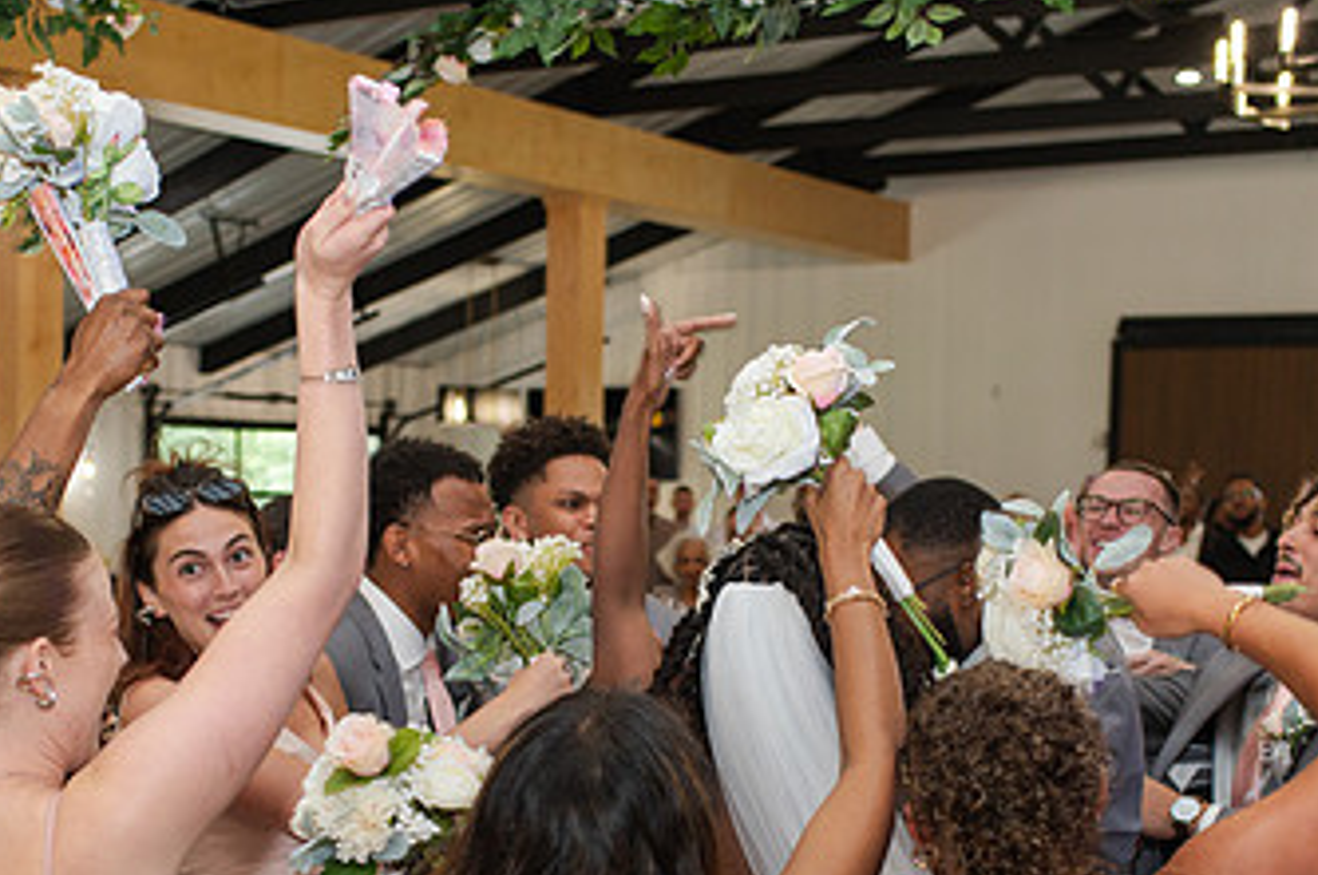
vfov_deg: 21.9
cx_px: 522
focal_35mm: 61
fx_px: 2230
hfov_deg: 32.8
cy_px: 705
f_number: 3.2
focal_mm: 35
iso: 800
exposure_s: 1/200
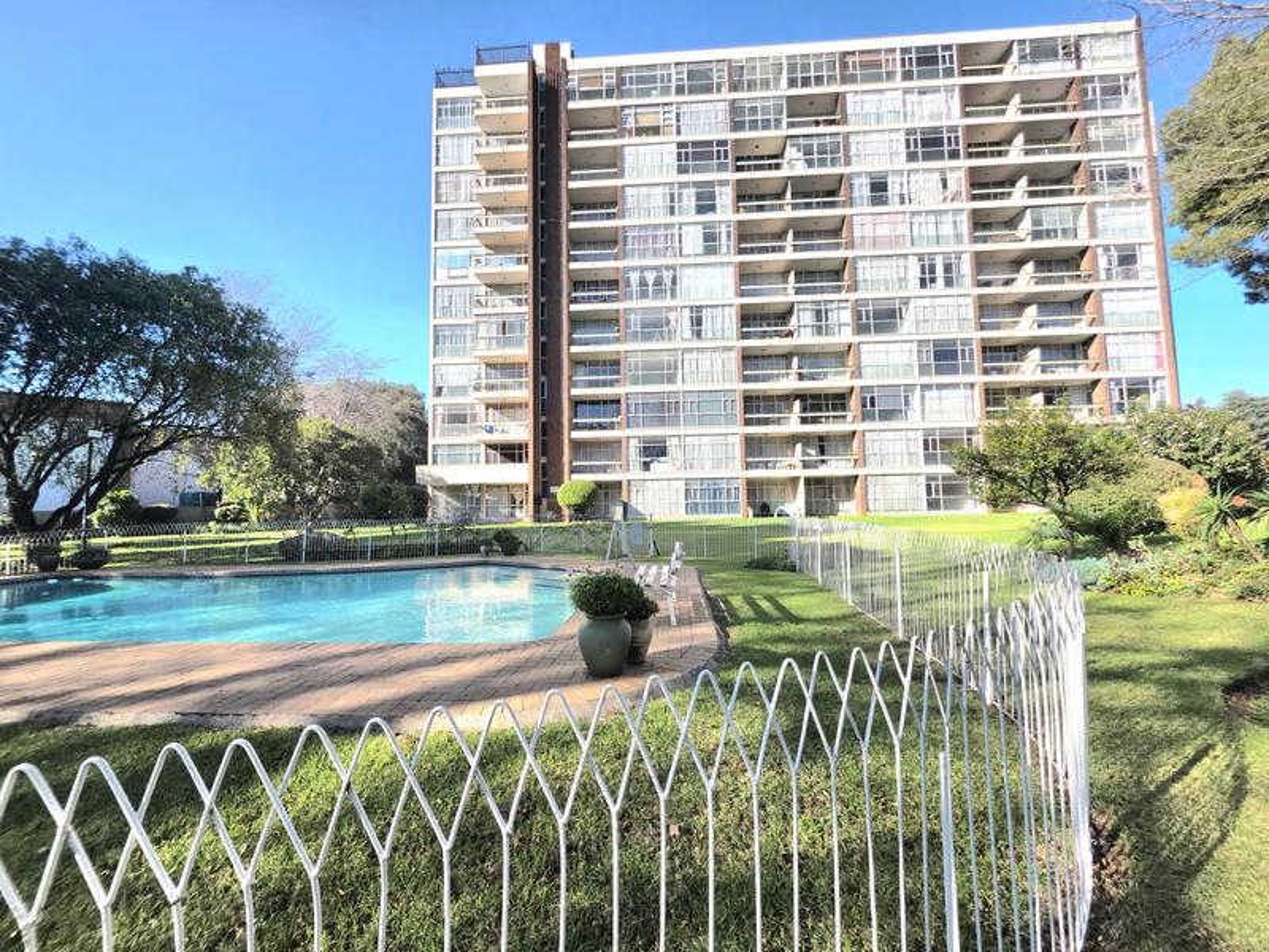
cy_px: 476
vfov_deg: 89.9
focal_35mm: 13
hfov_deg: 106.2
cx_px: 634
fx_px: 477
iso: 64
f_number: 1.9
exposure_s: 1/2000
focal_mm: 2.2
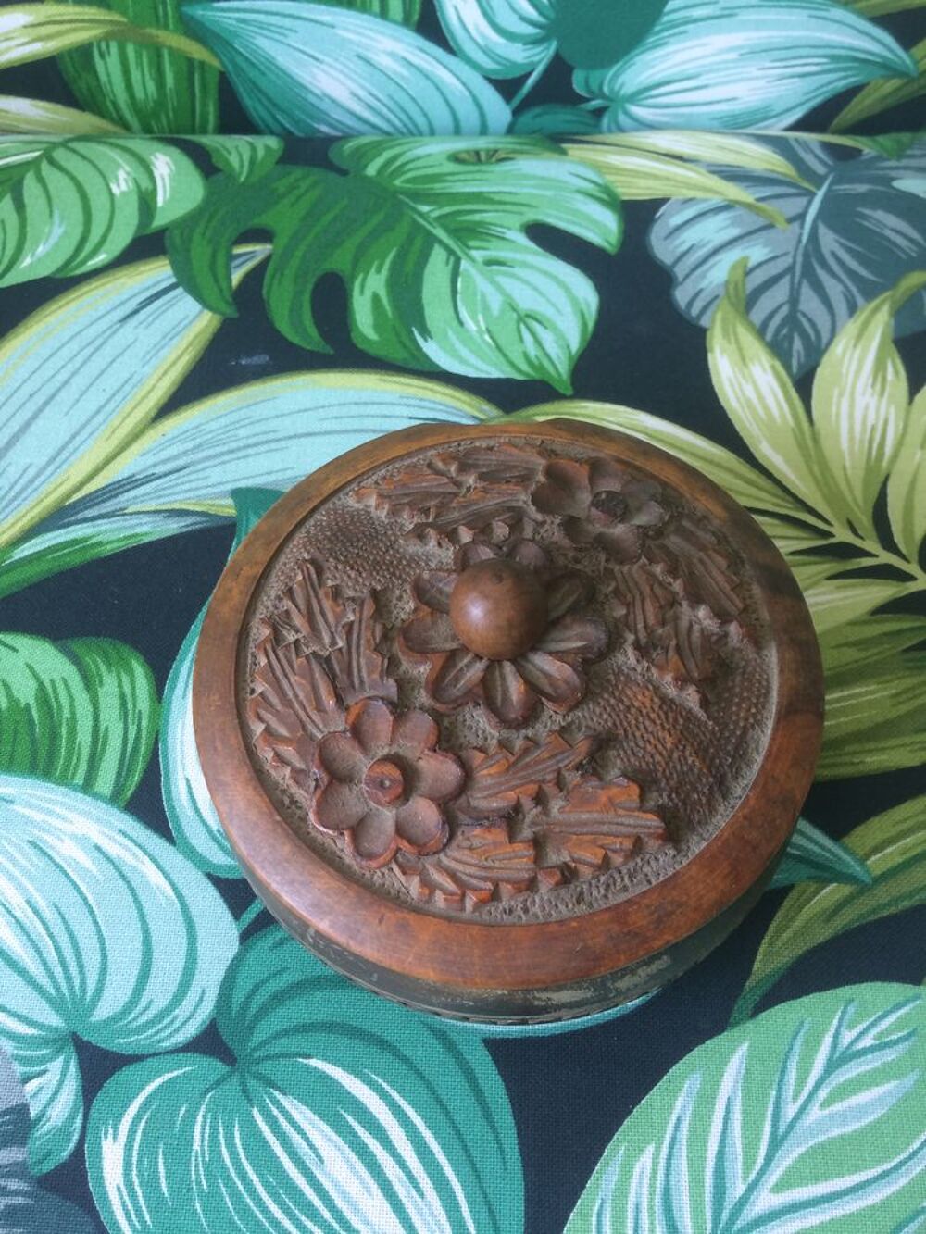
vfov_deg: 61.7
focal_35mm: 29
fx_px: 1034
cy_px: 617
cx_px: 463
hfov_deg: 48.2
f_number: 2.2
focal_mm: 4.15
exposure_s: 1/33
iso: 32
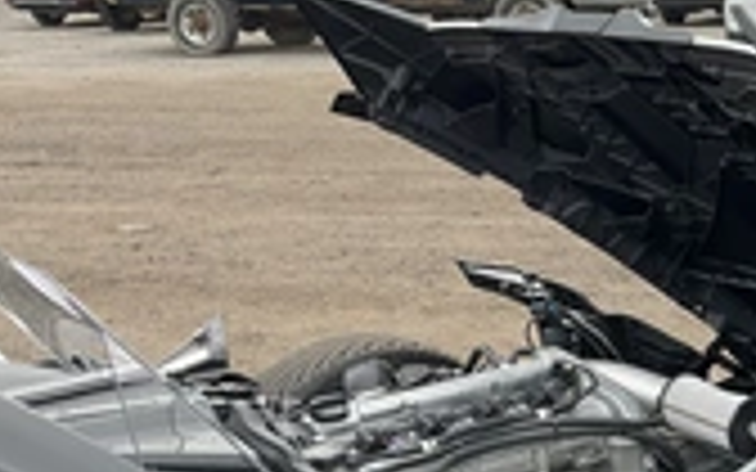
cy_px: 427
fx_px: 1504
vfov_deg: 17.6
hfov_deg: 26.5
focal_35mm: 73
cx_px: 774
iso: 20
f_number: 1.8
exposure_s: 1/122
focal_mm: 3
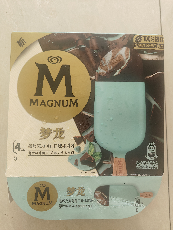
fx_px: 160
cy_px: 115
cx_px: 86
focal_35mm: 24
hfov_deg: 56.8
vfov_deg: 71.6
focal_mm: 5.59
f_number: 1.8
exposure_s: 1/50
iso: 500
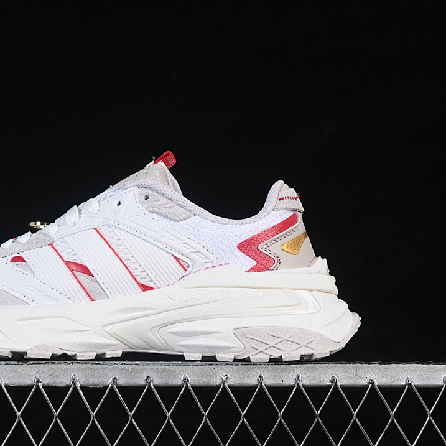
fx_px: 1399
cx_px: 119
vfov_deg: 18.1
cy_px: 223
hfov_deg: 18.0
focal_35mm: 96
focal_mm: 50
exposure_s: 1/80
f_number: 8
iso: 160
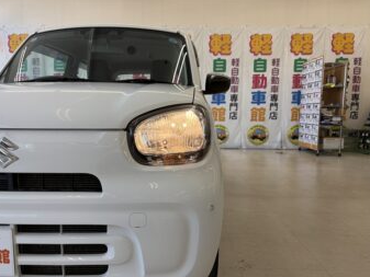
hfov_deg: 65.3
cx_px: 184
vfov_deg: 51.4
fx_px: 289
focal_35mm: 27
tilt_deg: -5.3
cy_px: 141
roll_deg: +0.2
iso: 50
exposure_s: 1/200
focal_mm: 5.96
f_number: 1.6
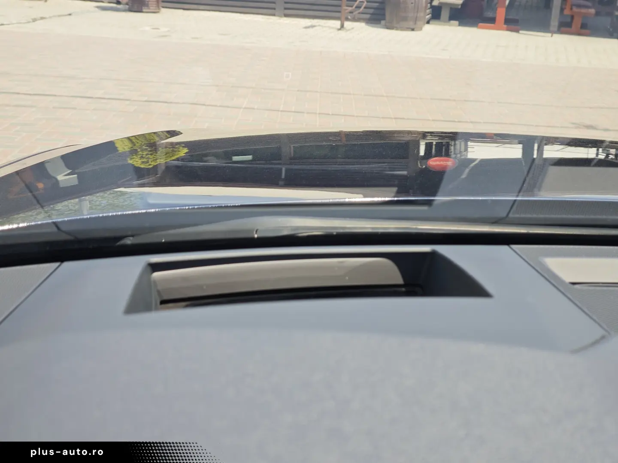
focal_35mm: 43
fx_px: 768
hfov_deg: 43.9
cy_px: 232
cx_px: 309
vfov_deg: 33.6
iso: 50
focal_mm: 6.55
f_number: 1.6
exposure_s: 1/720
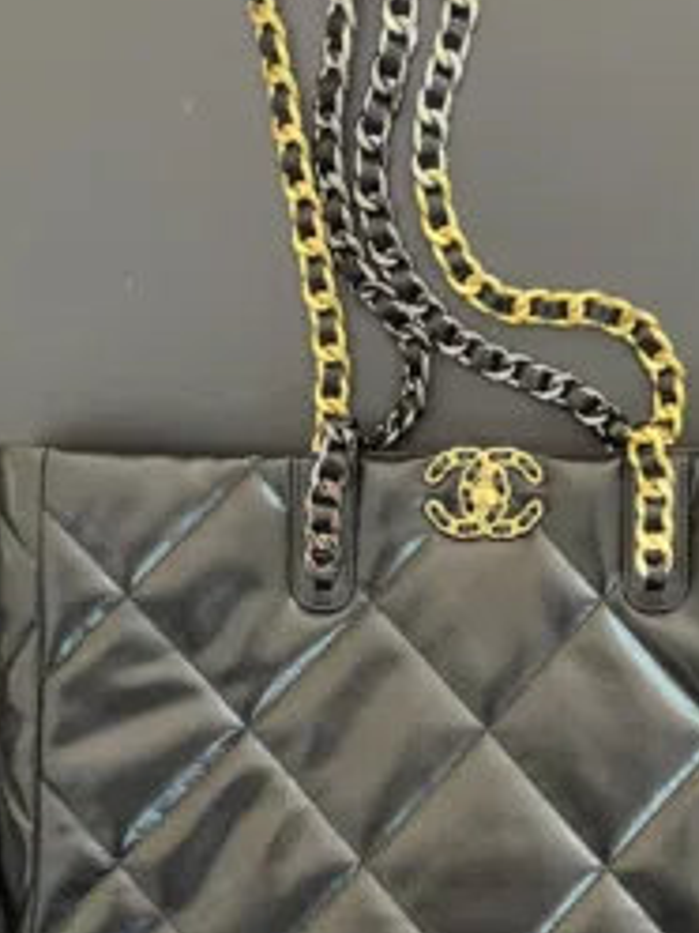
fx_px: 1131
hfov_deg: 34.0
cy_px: 632
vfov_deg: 44.1
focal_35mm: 42
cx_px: 474
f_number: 1.5
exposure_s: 1/40
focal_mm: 5.7
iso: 640
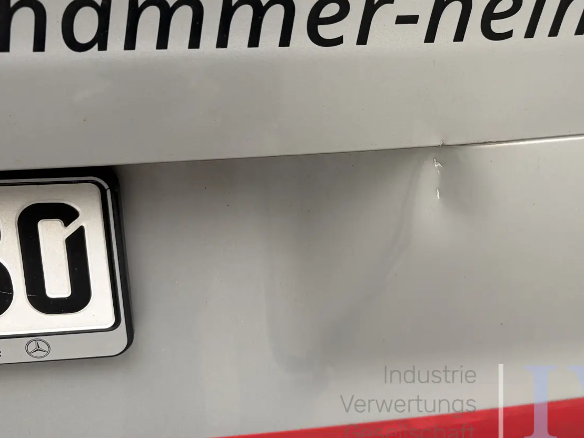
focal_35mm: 45
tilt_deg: -34.3
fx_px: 759
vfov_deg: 31.9
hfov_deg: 41.2
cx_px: 415
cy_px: 139
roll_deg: -3.0
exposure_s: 1/121
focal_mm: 5.96
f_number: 1.6
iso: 32
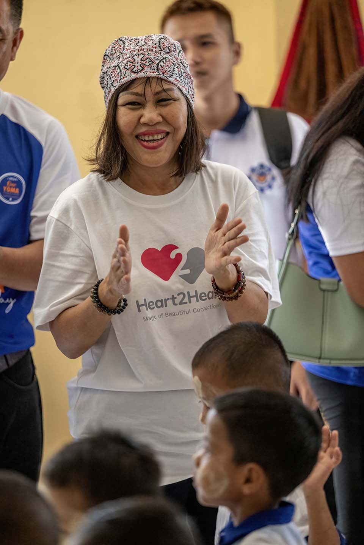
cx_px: 182
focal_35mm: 165
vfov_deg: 12.5
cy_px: 272
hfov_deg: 8.3
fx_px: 2502
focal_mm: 165
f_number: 2.8
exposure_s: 1/400
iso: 3600
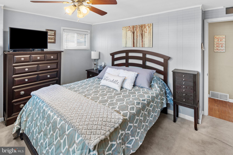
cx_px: 116
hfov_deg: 93.3
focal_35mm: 17
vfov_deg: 70.4
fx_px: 110
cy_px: 78
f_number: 8
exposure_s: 1/4
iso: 800
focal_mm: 17
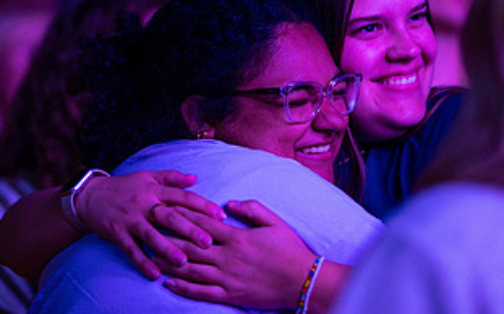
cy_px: 85
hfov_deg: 8.7
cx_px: 381
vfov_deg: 5.4
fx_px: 3308
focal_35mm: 241
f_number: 1.4
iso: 800
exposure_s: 1/125
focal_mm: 105
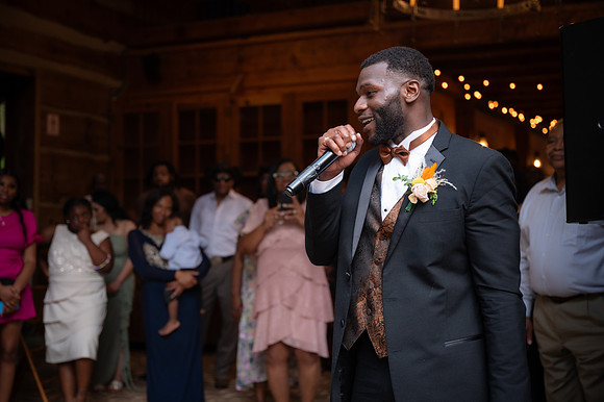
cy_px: 201
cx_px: 302
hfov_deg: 37.1
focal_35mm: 54
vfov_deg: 25.2
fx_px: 901
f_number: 2.8
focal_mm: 51
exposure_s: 1/250
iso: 800
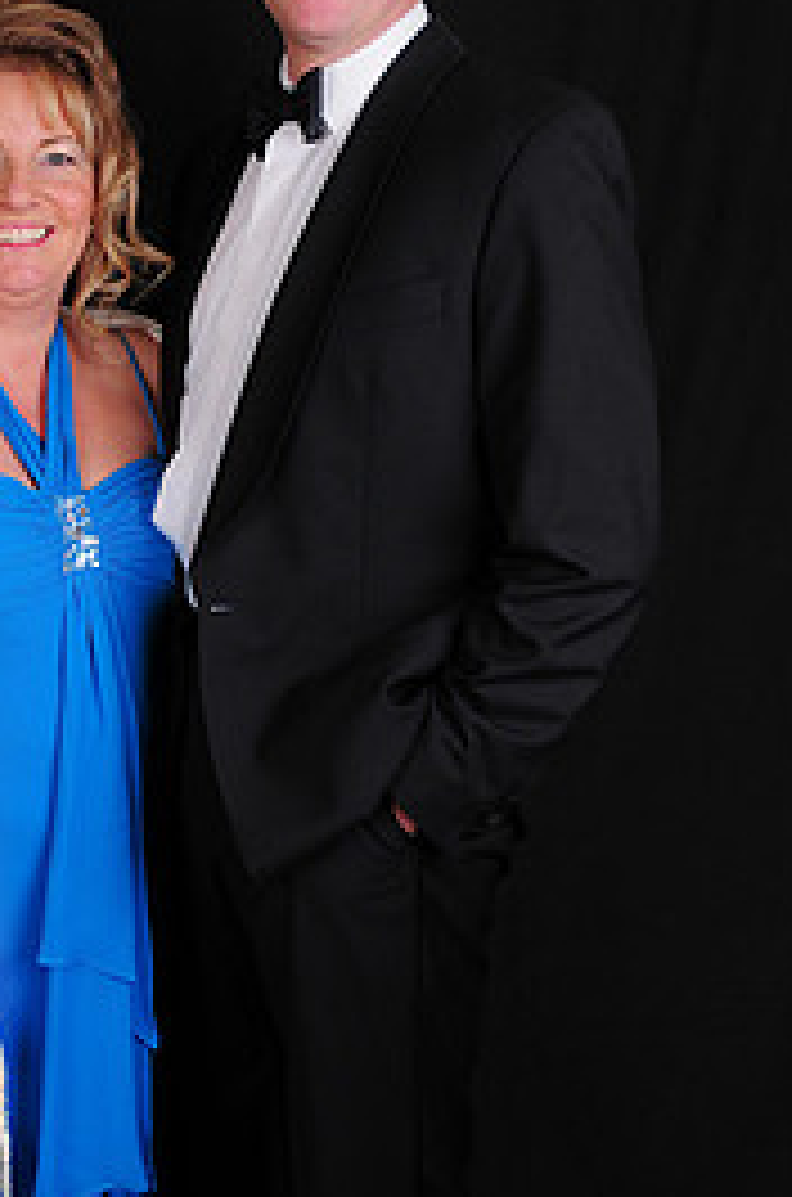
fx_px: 2023
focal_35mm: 61
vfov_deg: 32.9
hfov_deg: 21.9
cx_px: 160
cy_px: 477
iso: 200
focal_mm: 24
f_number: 8
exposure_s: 1/125
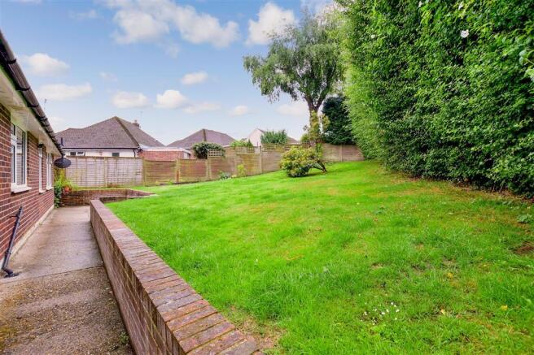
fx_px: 222
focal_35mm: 15
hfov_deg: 100.4
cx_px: 267
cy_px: 178
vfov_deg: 77.3
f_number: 11
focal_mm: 10
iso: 400
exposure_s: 1/40
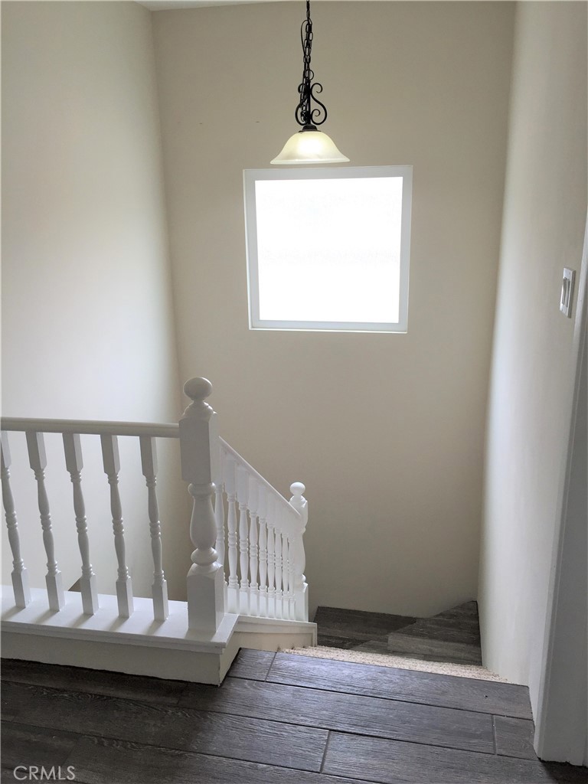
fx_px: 657
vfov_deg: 61.7
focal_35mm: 29
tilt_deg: -14.7
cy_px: 392
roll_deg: -0.3
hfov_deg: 48.2
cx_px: 294
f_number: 2.2
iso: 32
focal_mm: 4.15
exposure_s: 1/120
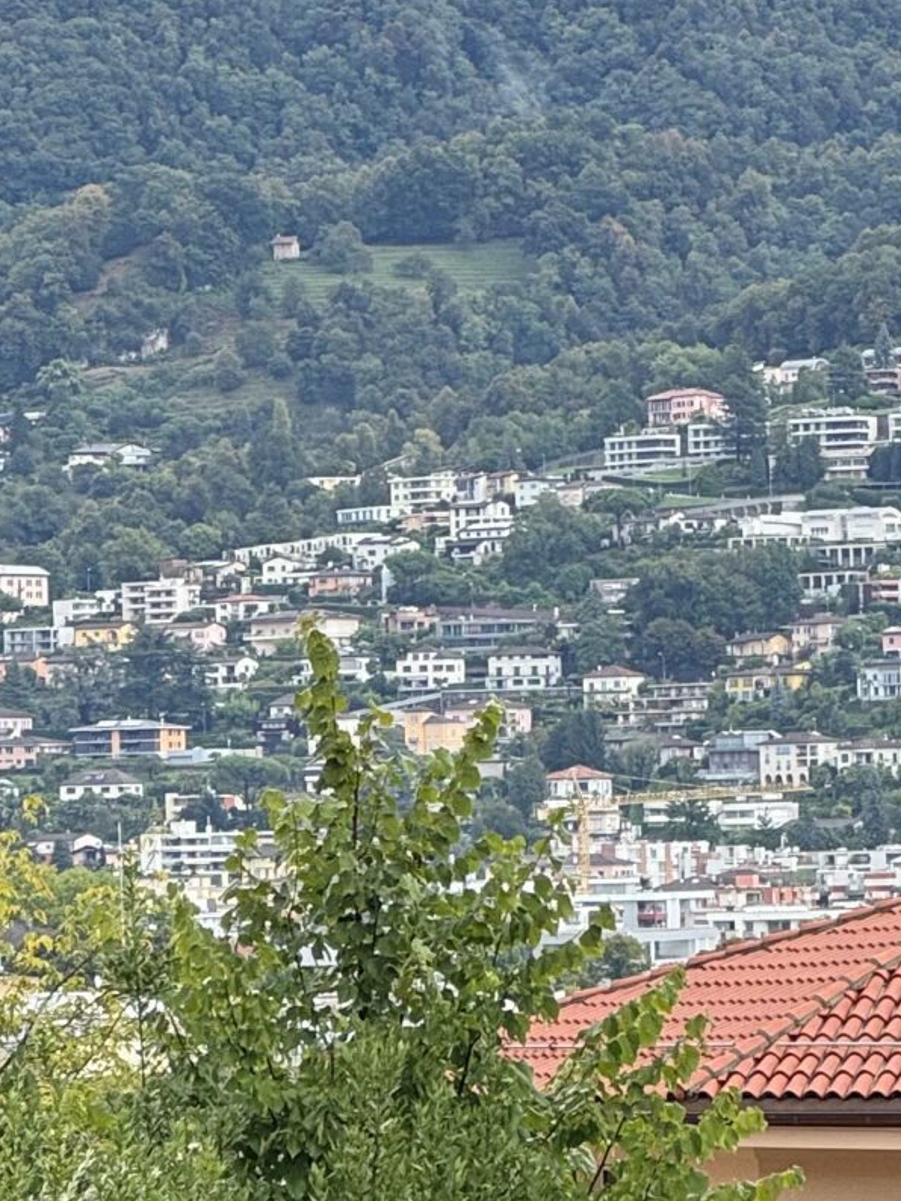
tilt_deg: +3.0
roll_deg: +1.5
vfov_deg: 8.0
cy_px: 429
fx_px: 8609
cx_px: 848
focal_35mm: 248
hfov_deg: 6.0
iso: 25
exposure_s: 1/162
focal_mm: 9
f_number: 2.8
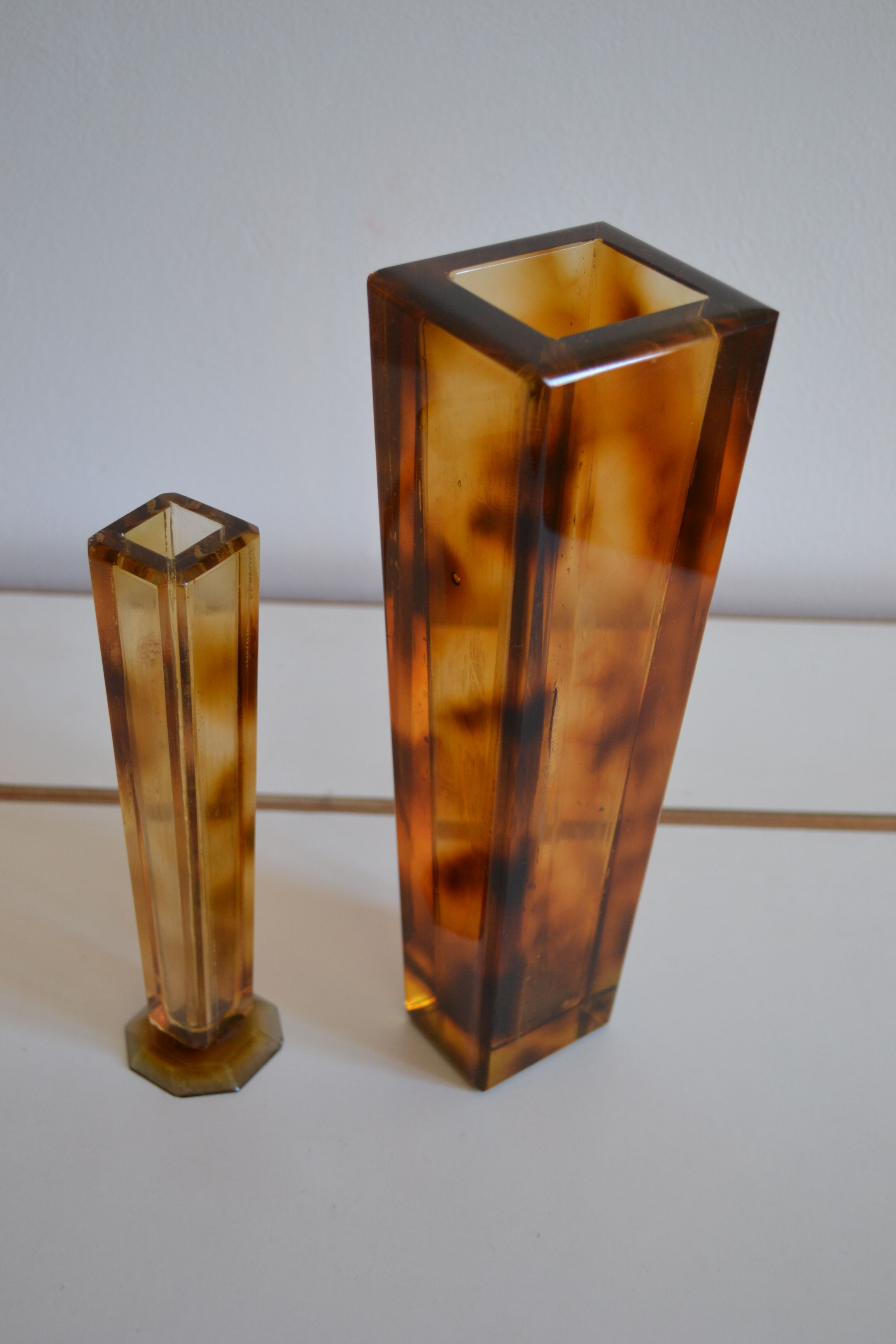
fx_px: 1624
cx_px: 448
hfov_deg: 30.8
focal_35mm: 44
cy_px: 672
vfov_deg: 45.0
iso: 400
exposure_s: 1/50
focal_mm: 29
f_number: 4.5
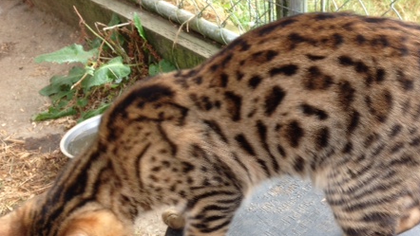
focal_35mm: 52
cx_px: 289
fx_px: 579
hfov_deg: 39.3
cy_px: 156
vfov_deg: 23.0
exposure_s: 1/60
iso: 50
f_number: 2.4
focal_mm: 4.12
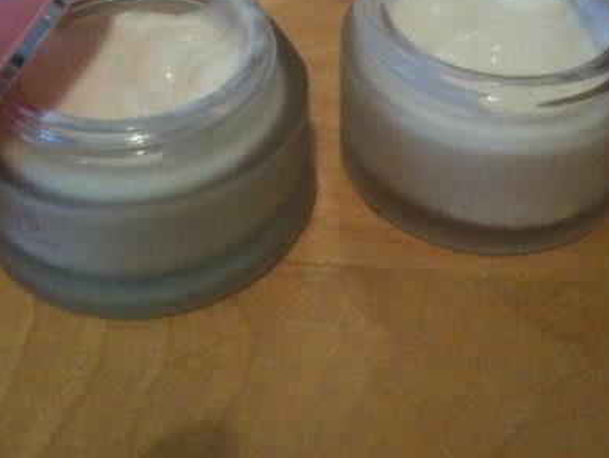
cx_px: 327
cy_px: 92
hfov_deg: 33.2
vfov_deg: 24.8
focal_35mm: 58
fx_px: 1021
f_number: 2.8
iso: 320
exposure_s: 1/15
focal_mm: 3.85
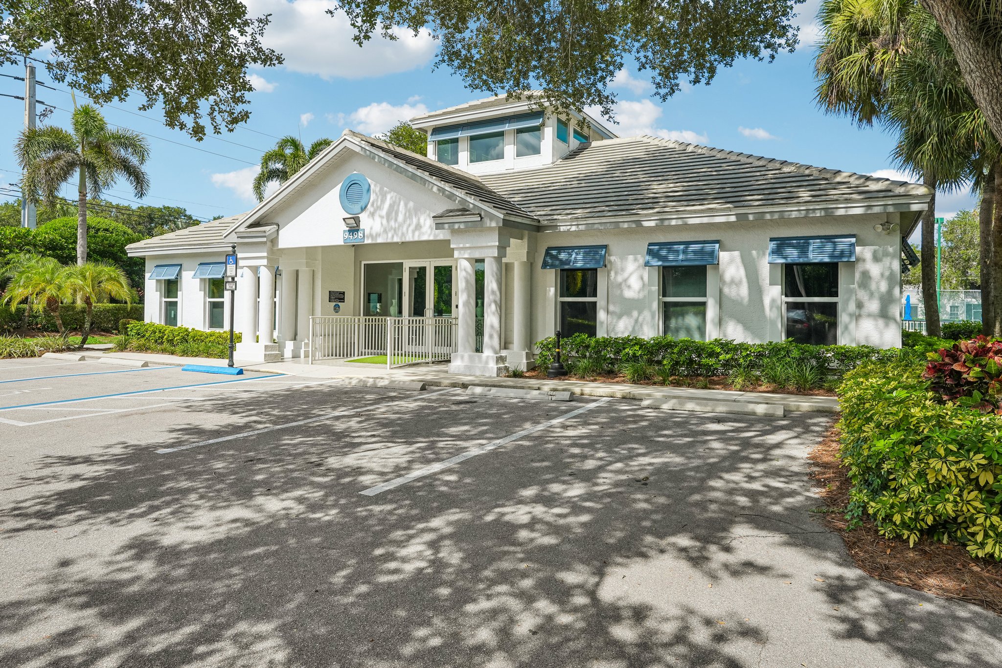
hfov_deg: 77.3
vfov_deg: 56.1
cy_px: 334
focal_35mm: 22
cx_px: 501
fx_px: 626
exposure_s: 1/1000
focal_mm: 22.5
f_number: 8
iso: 400
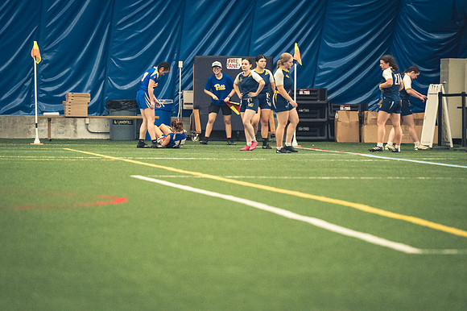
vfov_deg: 4.6
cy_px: 156
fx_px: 3889
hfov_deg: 6.9
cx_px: 234
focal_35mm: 300
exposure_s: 1/500
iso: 12800
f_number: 2.8
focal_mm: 200
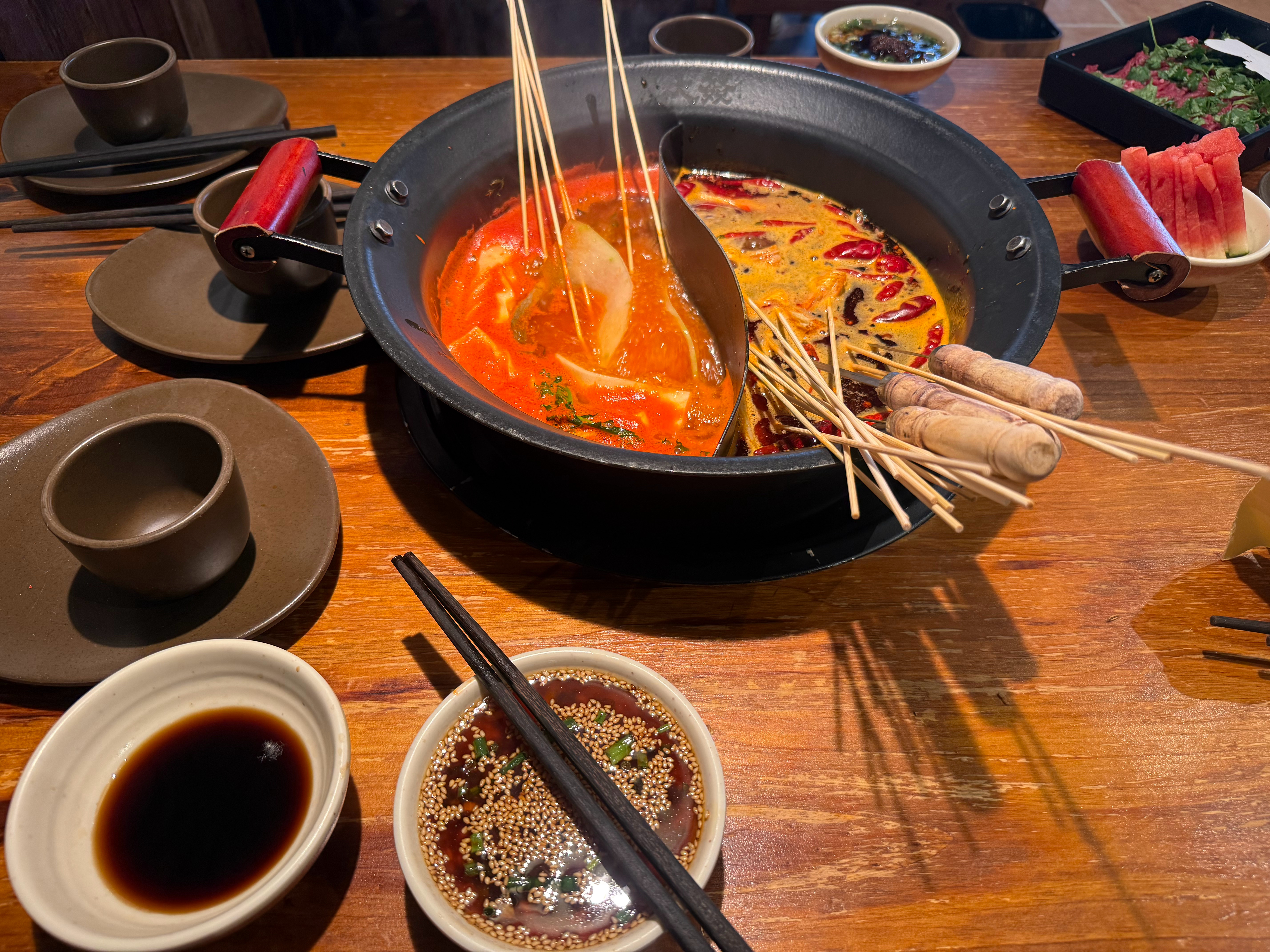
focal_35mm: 24
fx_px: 881
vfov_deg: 56.8
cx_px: 635
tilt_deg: -48.3
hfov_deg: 71.6
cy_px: 476
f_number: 1.78
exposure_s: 1/100
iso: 200
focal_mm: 6.76
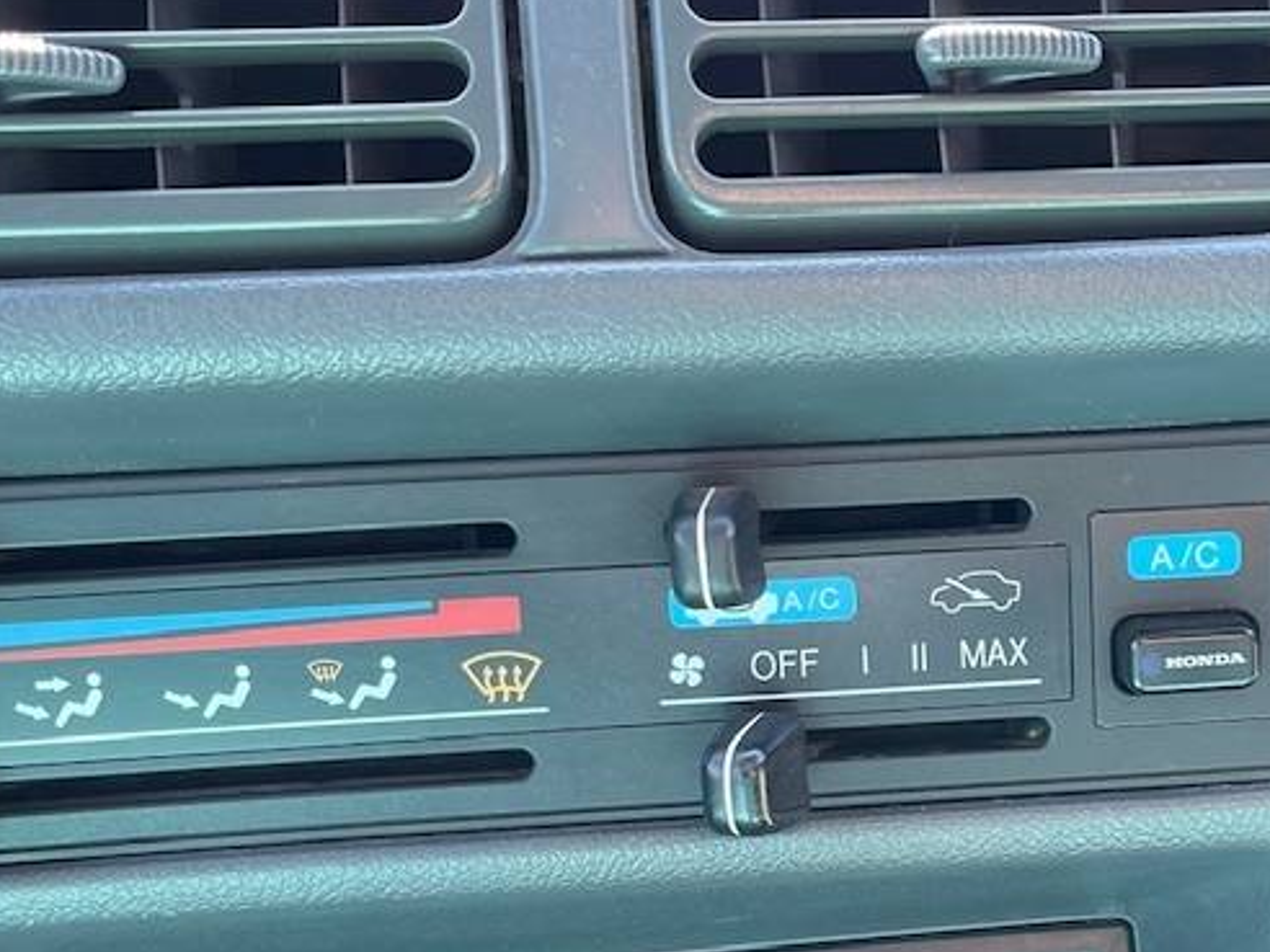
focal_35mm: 65
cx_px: 1045
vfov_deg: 22.4
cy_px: 728
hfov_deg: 29.1
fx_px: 2385
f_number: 1.6
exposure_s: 1/121
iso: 100
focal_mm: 5.1
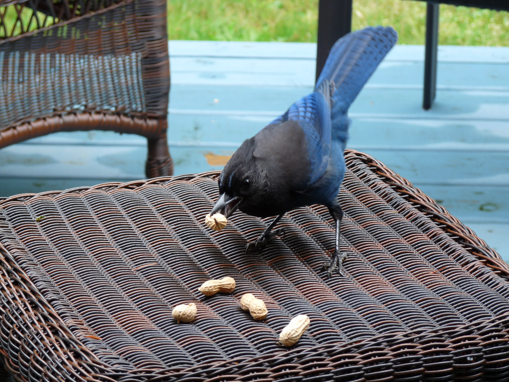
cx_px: 254
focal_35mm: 159
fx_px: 2338
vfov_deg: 9.3
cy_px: 191
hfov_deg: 12.4
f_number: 3.7
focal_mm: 28.3
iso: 100
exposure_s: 1/50
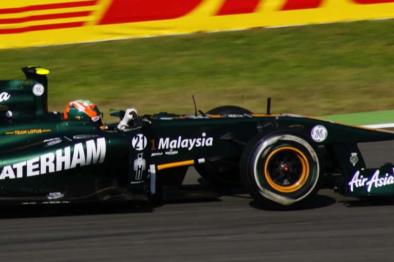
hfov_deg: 2.5
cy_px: 49
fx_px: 9007
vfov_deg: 1.7
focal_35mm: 824
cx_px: 64
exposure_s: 1/250
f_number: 11
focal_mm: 300
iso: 100
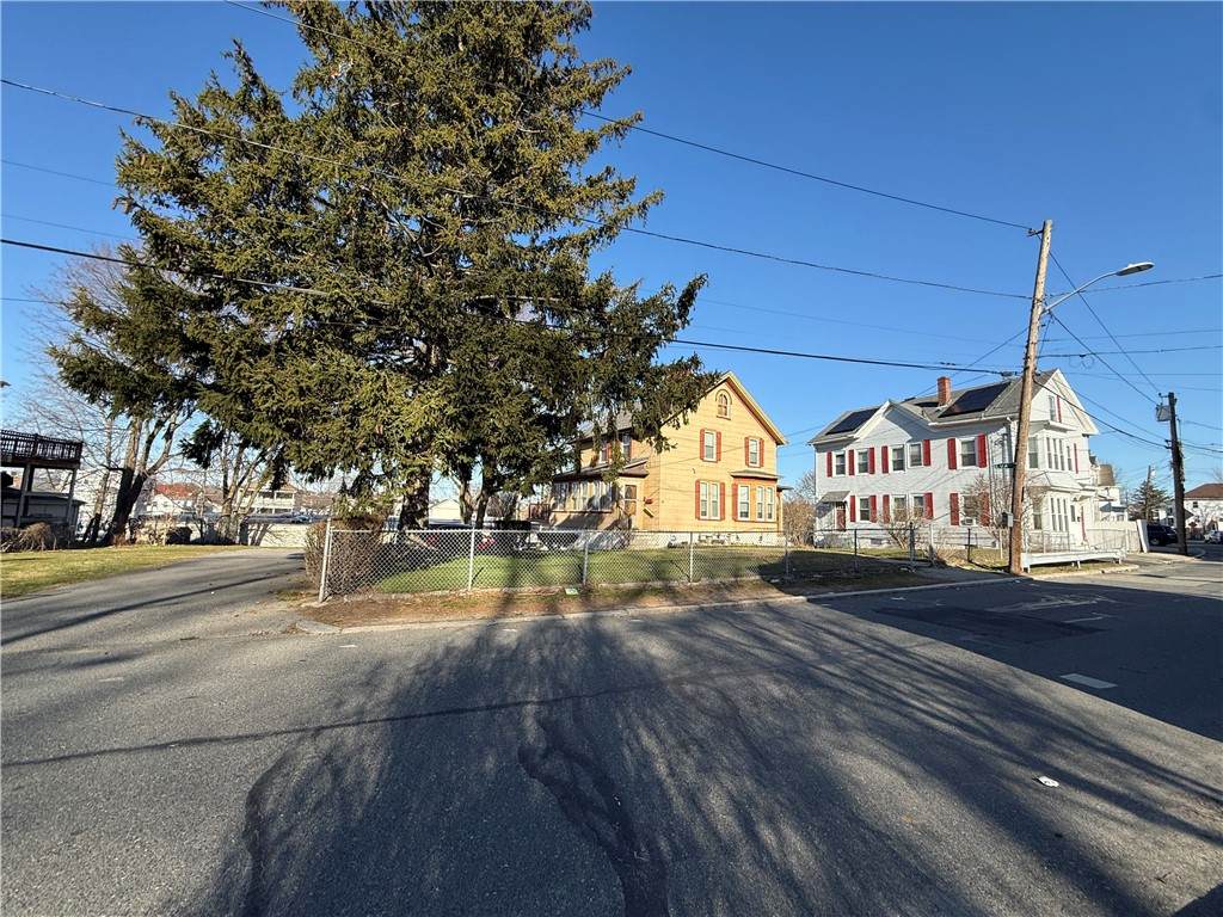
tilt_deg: +5.0
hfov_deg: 102.1
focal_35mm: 14
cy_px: 458
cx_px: 612
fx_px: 495
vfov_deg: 85.7
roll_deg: -0.1
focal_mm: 2.22
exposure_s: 1/1339
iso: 50
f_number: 2.2
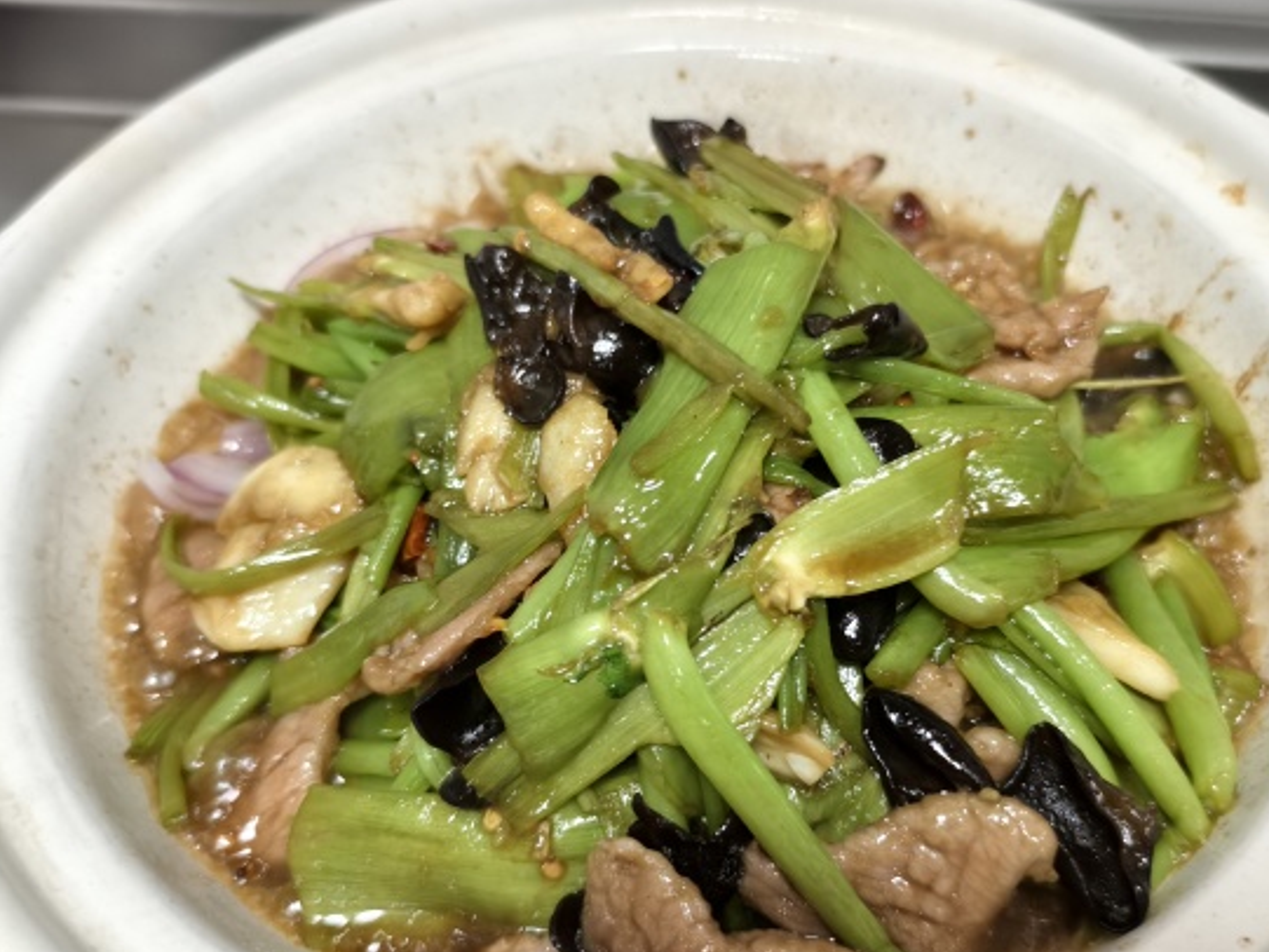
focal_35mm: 34
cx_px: 706
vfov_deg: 41.7
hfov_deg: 53.8
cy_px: 542
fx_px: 1247
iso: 909
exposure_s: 1/50
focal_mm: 5.6
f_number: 1.57
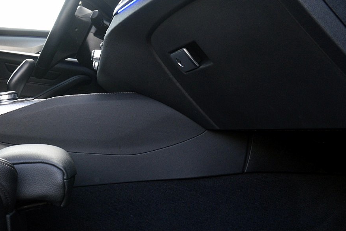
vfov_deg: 21.3
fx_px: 614
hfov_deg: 30.1
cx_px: 32
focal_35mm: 64
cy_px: 100
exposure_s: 1/60
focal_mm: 23
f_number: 8
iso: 450
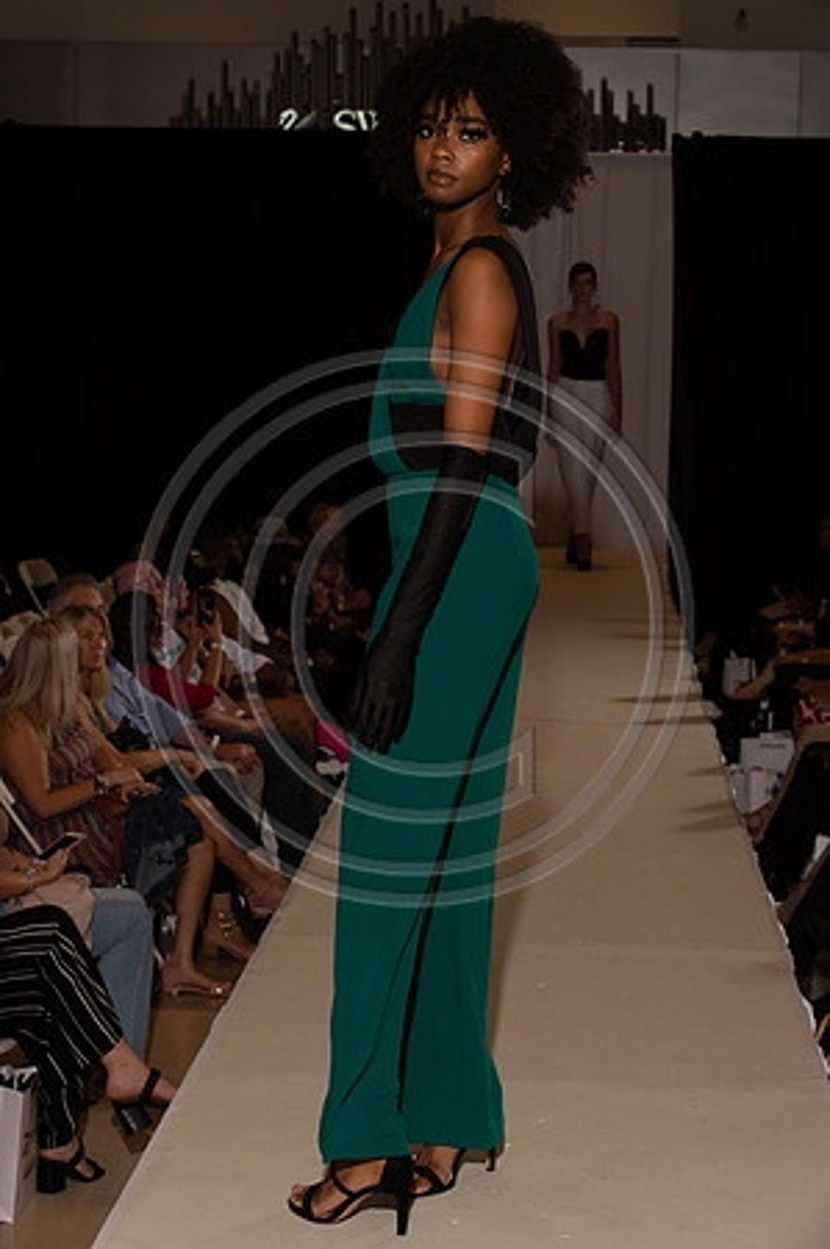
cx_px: 415
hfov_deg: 16.6
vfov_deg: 24.8
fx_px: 2842
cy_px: 624
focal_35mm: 82
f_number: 9
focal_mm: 82
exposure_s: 1/250
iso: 800
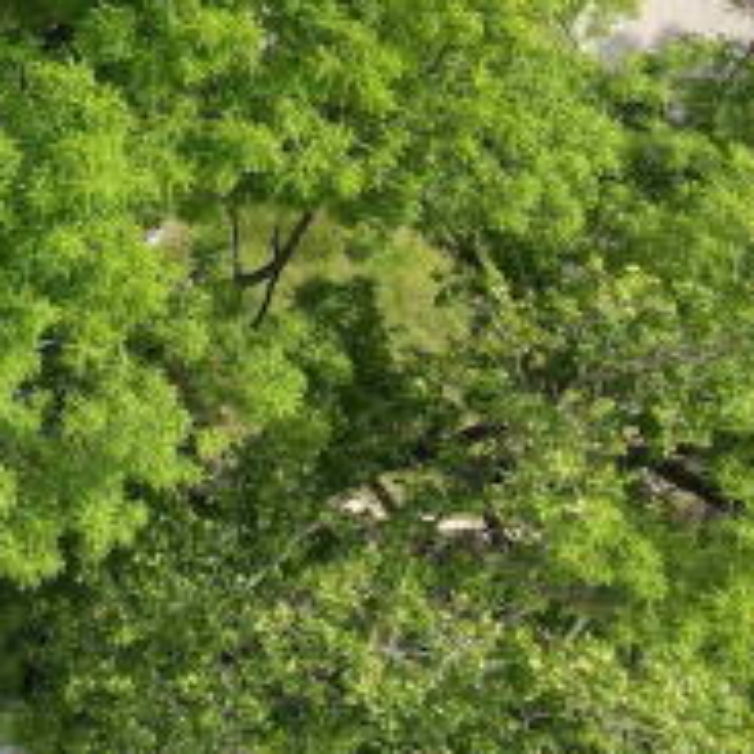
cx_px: -576
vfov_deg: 21.8
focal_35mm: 77
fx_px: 1898
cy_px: 37
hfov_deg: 18.1
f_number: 2.8
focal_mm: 4.5
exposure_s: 1/320
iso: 110
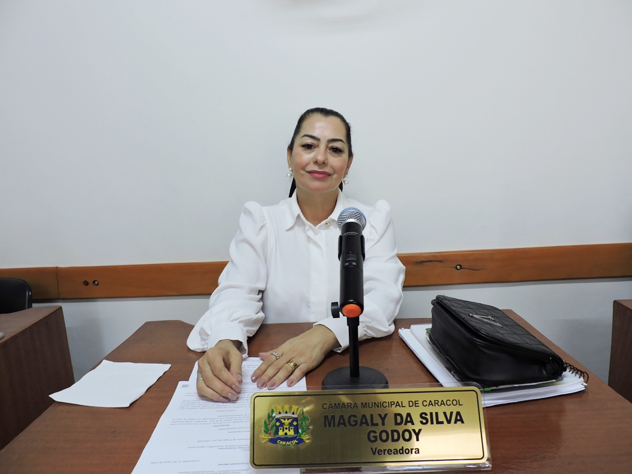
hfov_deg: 71.6
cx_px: 316
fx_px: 438
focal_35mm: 24
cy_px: 237
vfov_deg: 56.8
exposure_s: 1/25
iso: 220
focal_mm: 4.3
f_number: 3
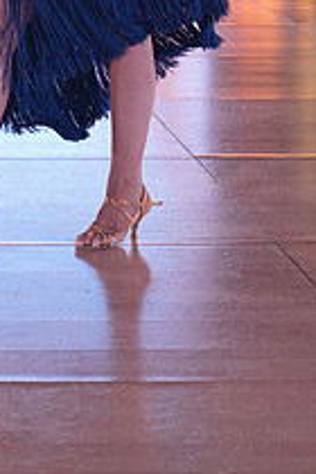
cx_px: -67
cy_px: -178
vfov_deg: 14.1
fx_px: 1817
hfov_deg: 9.8
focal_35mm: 138
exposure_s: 1/400
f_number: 4
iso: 1600
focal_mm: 50
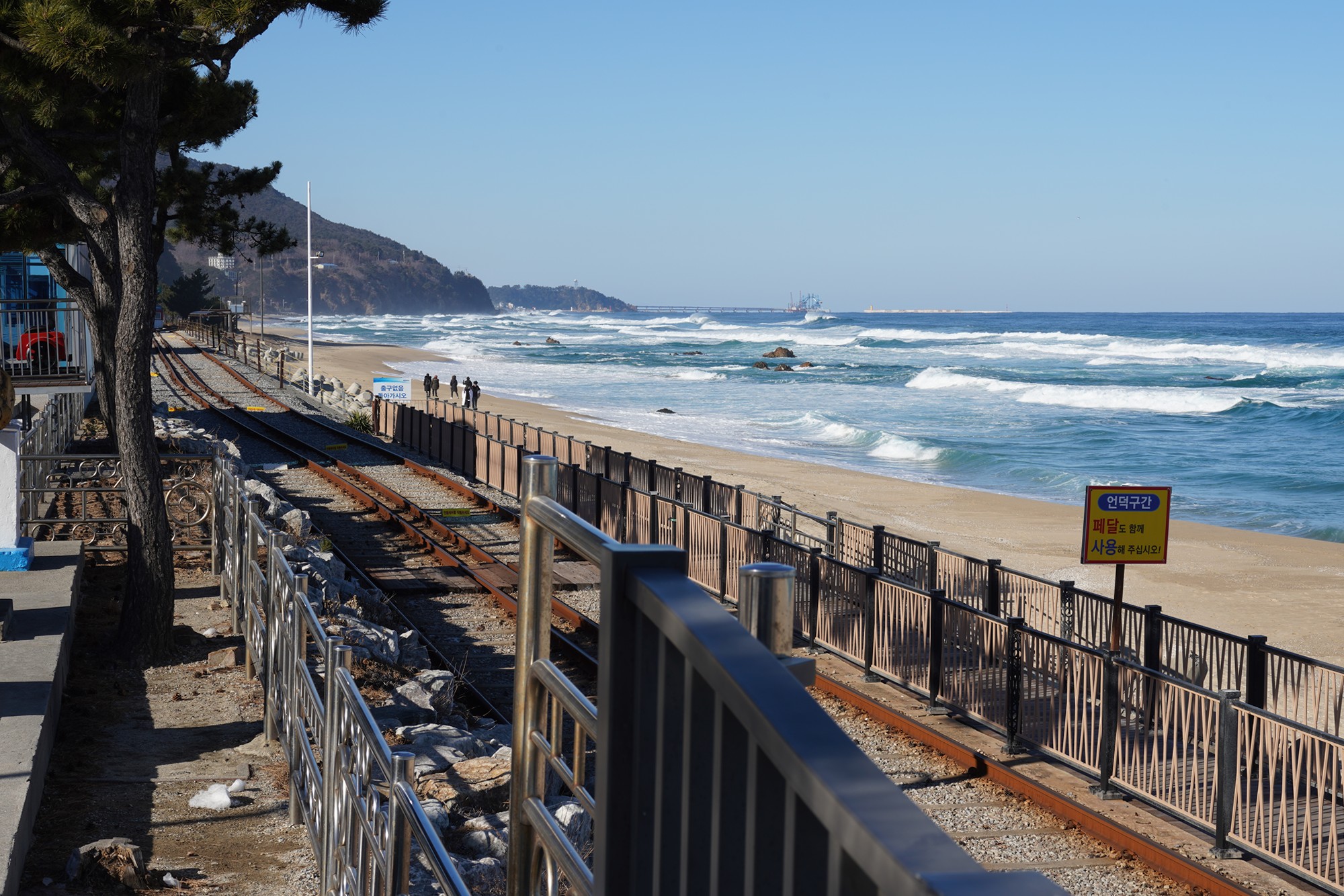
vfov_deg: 22.6
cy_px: 448
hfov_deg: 33.4
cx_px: 672
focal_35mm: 60
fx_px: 2240
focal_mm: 60
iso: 100
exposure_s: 1/100
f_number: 16
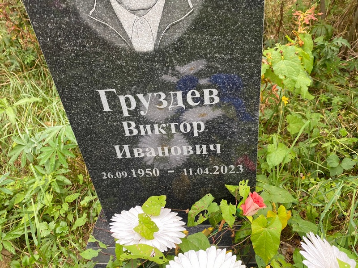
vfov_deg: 53.1
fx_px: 269
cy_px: 134
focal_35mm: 26
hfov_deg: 67.3
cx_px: 179
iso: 50
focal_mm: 4.25
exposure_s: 1/122
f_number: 1.8
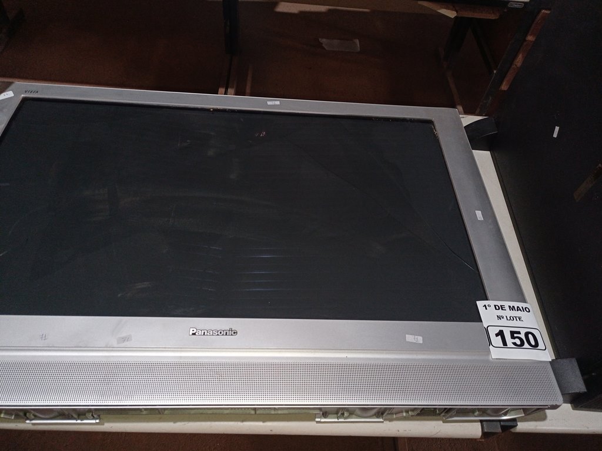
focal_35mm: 28
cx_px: 301
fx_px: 486
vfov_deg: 49.7
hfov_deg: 63.5
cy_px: 226
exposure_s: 1/30
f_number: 1.79
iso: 202
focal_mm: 4.7
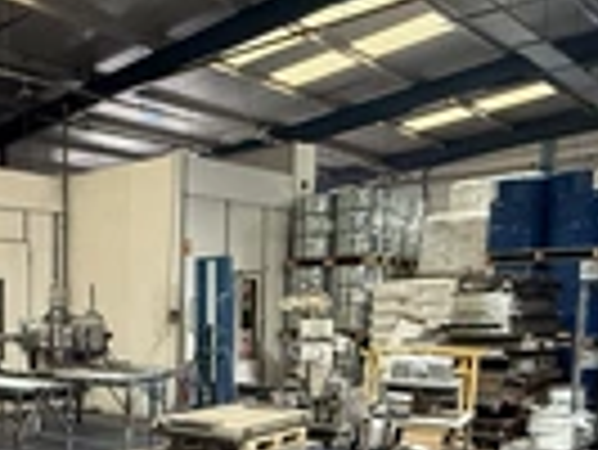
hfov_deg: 36.7
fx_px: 726
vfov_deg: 33.1
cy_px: 382
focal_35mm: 42
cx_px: -81
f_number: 2.2
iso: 320
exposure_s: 1/88
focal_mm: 2.22
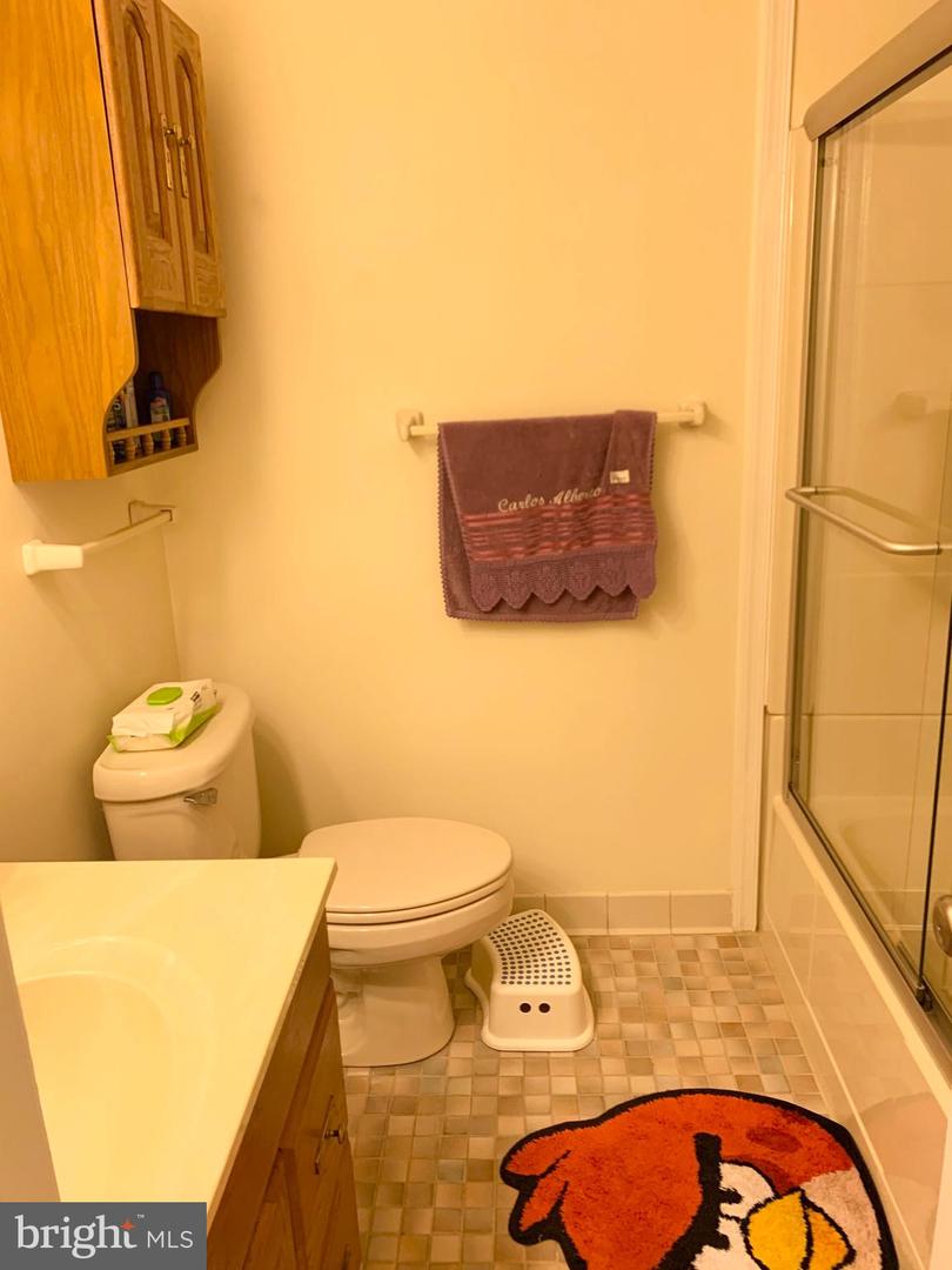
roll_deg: +2.8
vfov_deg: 67.3
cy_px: 635
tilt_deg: -15.6
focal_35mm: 26
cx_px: 476
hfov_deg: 53.1
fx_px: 953
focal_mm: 4.25
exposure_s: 1/60
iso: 125
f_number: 1.8
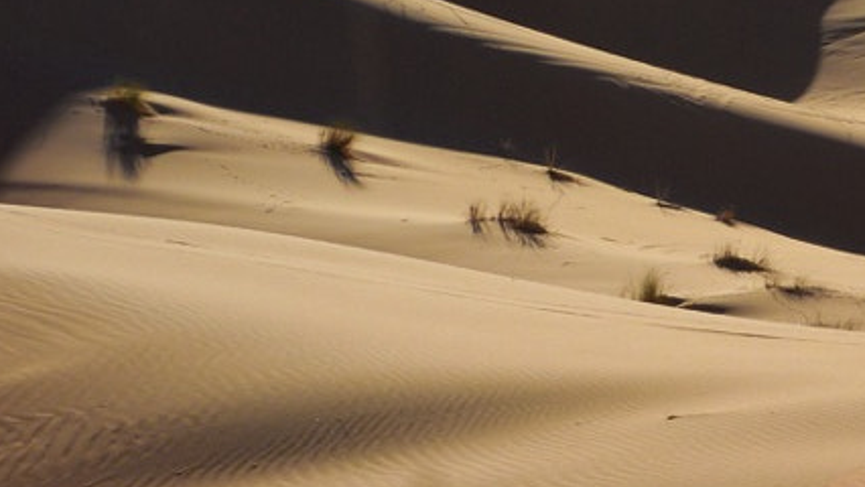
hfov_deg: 12.5
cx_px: 692
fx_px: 3923
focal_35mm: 171
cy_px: 96
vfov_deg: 7.1
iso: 100
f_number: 9
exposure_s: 1/320
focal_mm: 29
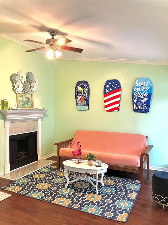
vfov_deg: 63.5
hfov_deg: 49.7
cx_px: 84
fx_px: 181
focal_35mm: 28
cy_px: 112
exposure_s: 1/40
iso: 250
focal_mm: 3.99
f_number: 1.8
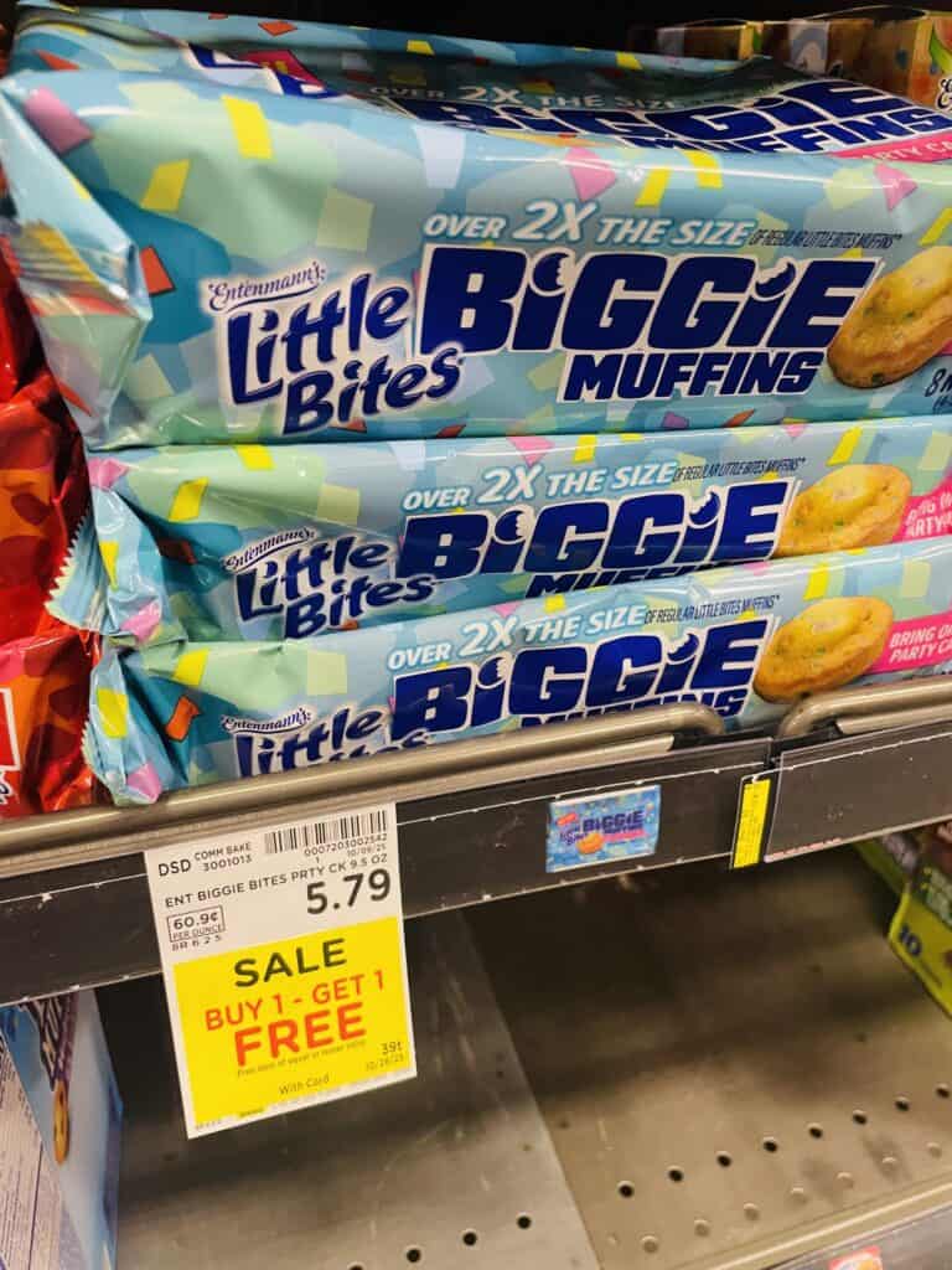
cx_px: 476
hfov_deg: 53.1
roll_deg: -2.6
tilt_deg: -31.0
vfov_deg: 67.3
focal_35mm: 26
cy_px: 635
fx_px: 953
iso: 200
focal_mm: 4.2
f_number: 1.6
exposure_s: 1/42
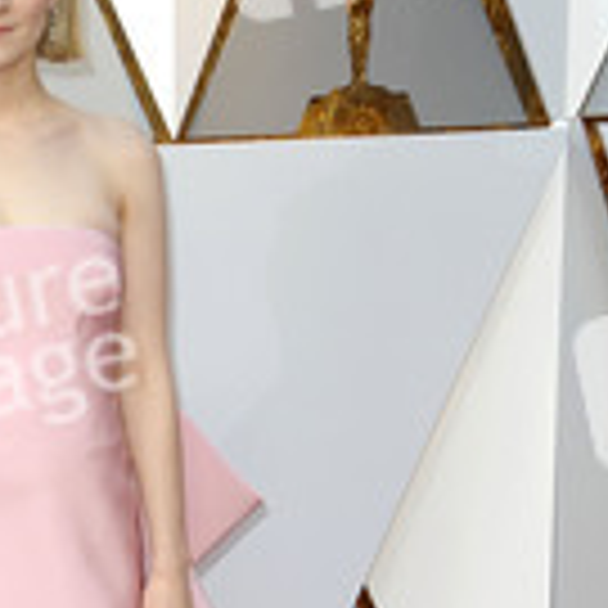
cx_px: 38
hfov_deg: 12.4
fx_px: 2762
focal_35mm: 139
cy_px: 590
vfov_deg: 12.4
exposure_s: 1/250
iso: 1000
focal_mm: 55
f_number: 7.1
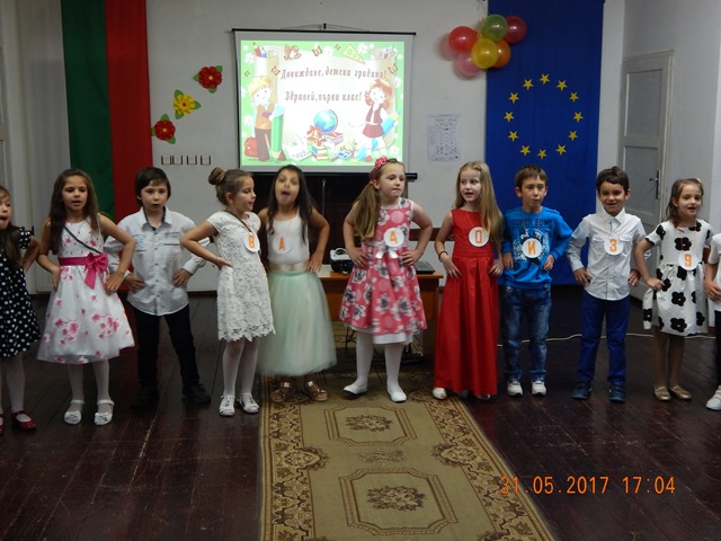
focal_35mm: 43
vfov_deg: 33.6
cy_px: 270
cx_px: 360
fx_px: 896
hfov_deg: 43.9
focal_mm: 7.7
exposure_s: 1/30
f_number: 3.6
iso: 320
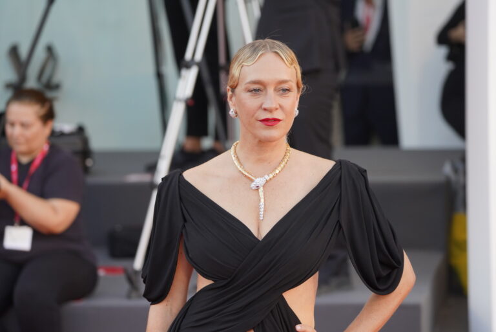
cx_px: 248
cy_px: 166
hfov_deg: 10.3
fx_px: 2757
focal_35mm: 200
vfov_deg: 6.9
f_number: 5.6
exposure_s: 1/400
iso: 1250
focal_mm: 200
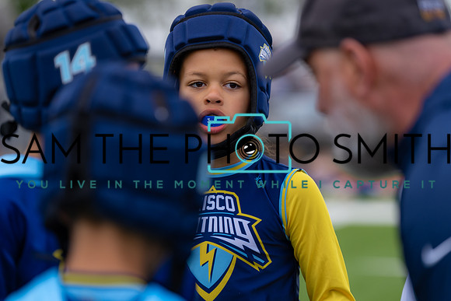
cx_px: 226
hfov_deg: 13.0
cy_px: 150
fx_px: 1980
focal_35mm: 158
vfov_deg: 8.7
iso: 100
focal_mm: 158
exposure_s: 1/250
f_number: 3.2
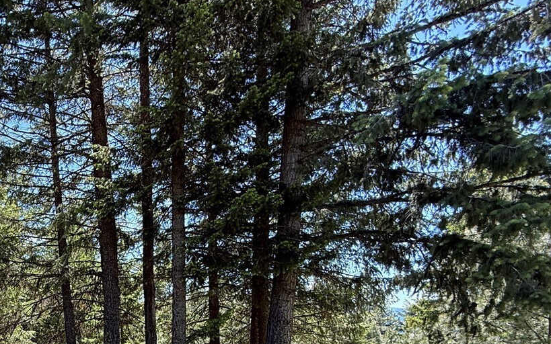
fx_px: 436
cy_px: 337
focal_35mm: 29
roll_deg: +0.8
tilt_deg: +0.3
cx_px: 48
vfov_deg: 38.7
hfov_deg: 55.4
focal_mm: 2.22
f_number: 2.2
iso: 64
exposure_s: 1/217
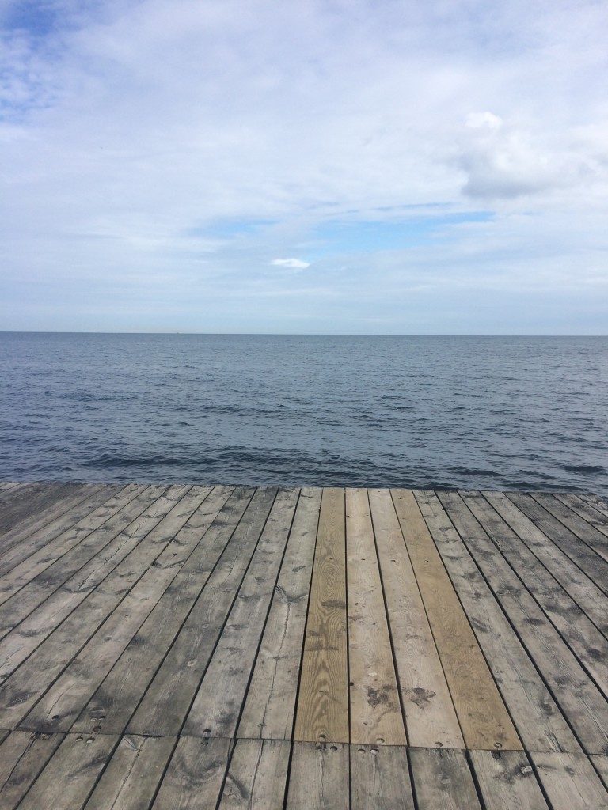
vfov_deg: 61.7
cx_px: 304
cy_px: 405
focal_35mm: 29
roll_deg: +1.7
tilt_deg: -9.9
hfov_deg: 48.2
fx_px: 679
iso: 32
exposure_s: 1/2283
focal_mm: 4.15
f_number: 2.2
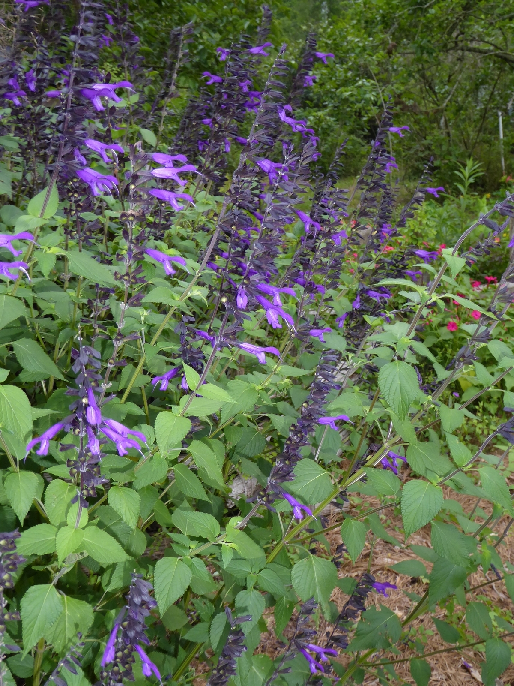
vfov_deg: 42.9
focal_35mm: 44
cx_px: 257
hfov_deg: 32.9
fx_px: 871
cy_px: 343
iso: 200
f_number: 3.9
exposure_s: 1/60
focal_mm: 7.8
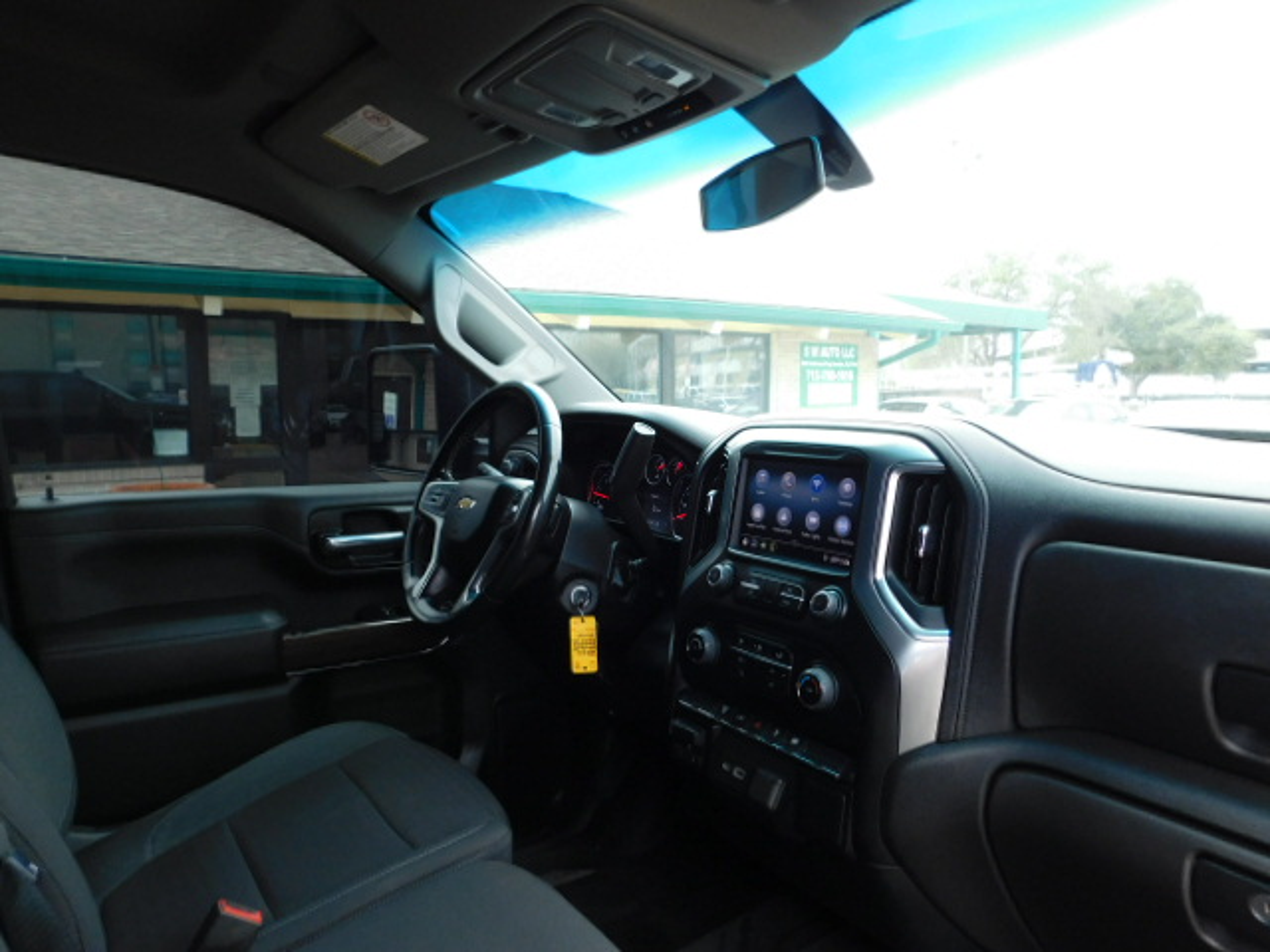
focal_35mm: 23
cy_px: 476
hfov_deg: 73.9
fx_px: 844
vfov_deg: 58.9
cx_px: 635
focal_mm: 4
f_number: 3
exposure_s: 1/100
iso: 125
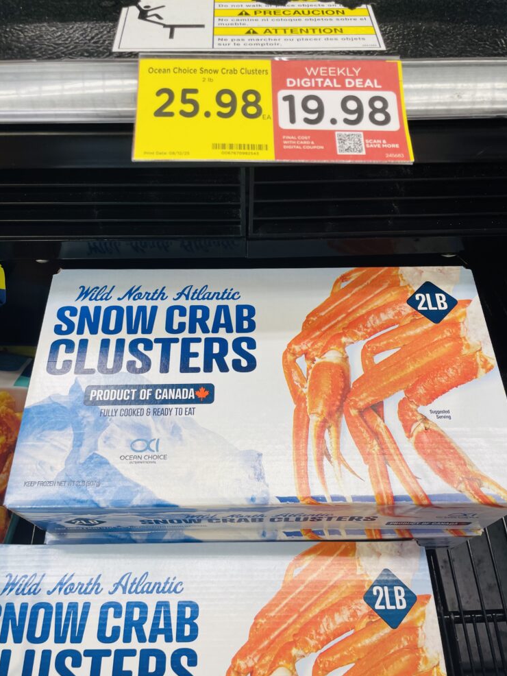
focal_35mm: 27
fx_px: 527
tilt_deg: -53.4
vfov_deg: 65.3
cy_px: 340
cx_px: 251
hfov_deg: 51.4
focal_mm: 4.2
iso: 40
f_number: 1.6
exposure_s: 1/120
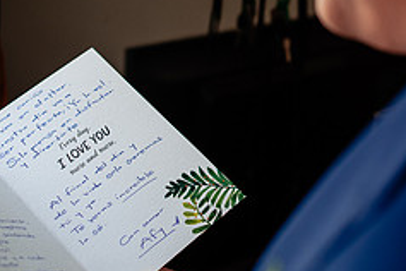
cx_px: 268
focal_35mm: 103
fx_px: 1162
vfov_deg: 13.0
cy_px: -40
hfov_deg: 19.8
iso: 400
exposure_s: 1/200
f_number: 3.2
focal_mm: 35
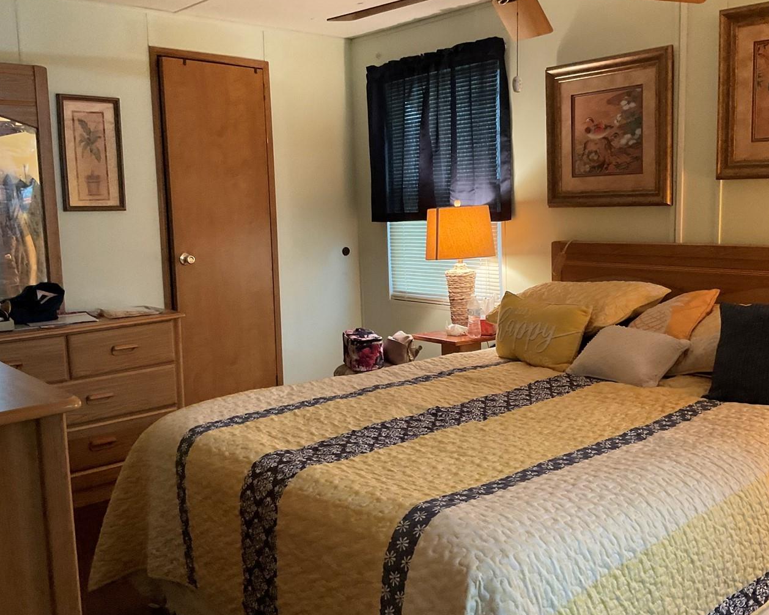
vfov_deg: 41.1
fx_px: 819
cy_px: 291
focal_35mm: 36
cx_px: 411
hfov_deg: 50.2
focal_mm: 3
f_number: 1.8
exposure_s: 1/60
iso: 250
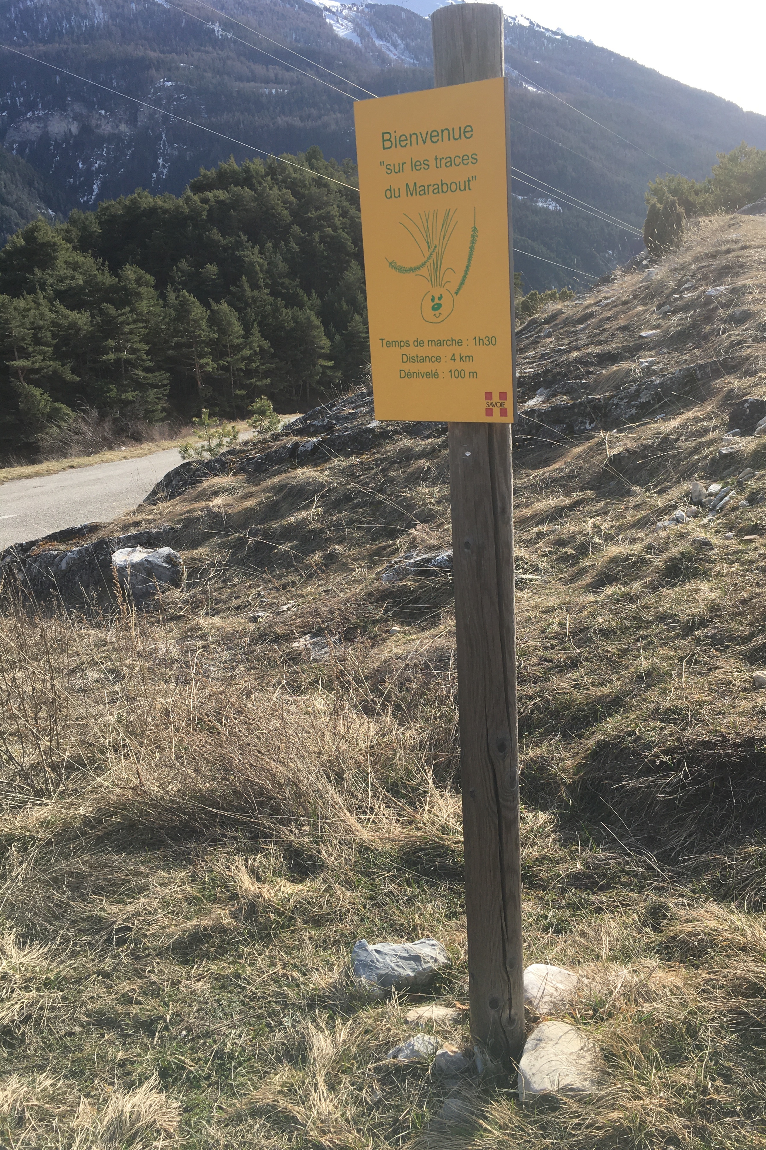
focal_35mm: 31
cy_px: 559
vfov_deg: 60.3
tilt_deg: -14.1
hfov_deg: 42.2
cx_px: 441
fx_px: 989
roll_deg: +3.1
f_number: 2.2
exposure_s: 1/855
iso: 25
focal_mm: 4.15
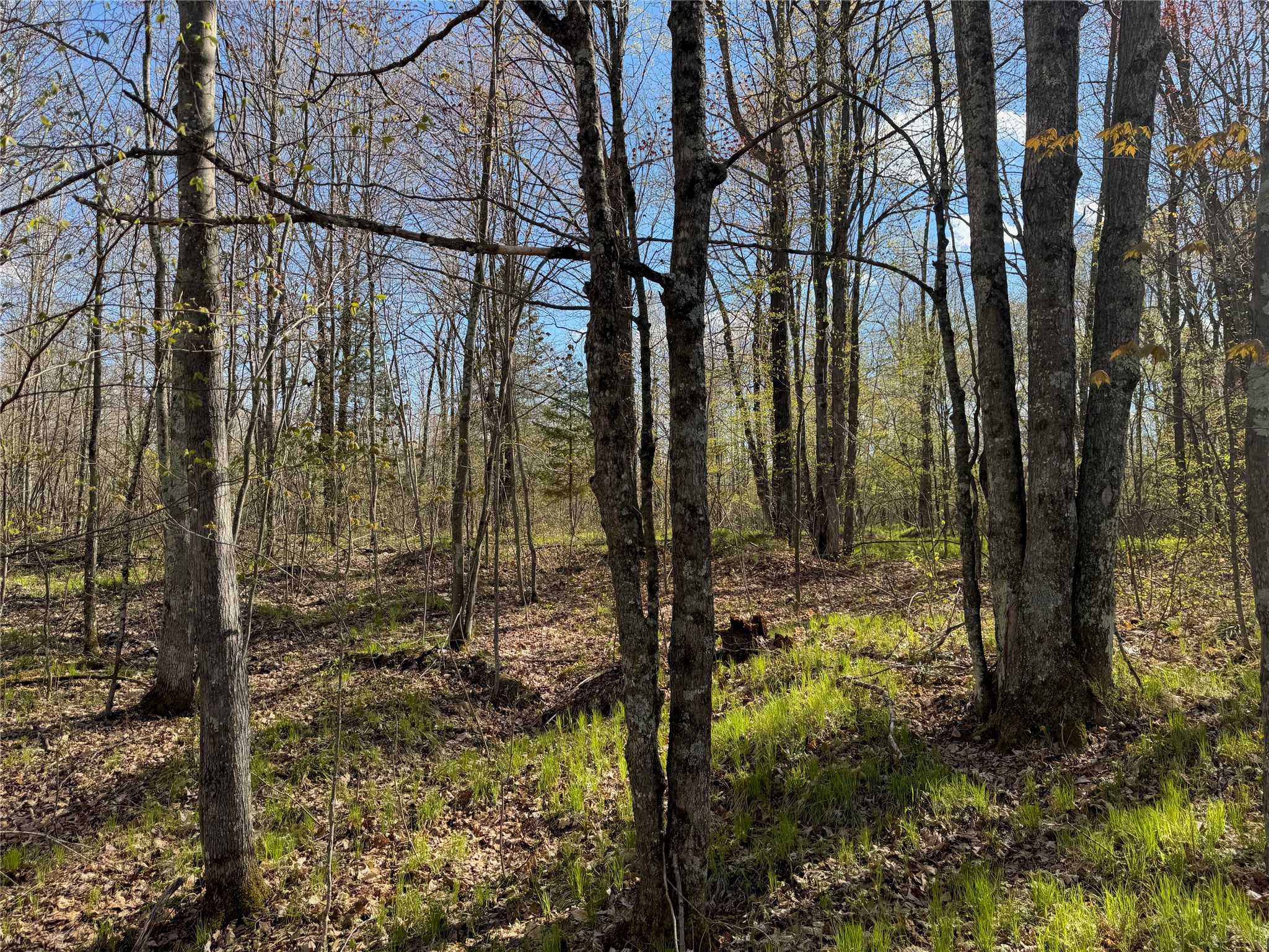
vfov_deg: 56.8
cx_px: 634
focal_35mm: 24
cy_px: 476
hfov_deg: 71.6
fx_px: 880
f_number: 1.78
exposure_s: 1/1456
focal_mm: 6.76
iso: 80
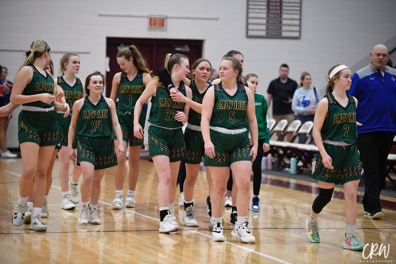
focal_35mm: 135
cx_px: 198
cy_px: 132
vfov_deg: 10.2
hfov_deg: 15.2
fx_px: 1485
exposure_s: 1/1000
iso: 6400
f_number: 2.8
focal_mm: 135
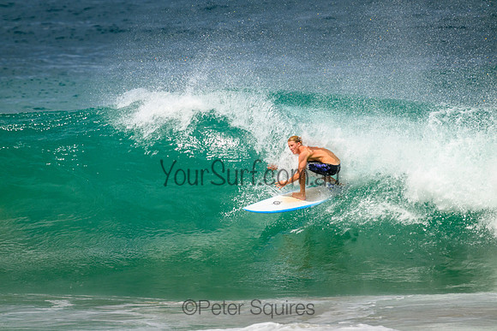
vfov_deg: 1.7
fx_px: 11047
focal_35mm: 800
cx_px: 248
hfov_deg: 2.6
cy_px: 166
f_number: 11
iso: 800
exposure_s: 1/2000
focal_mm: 800
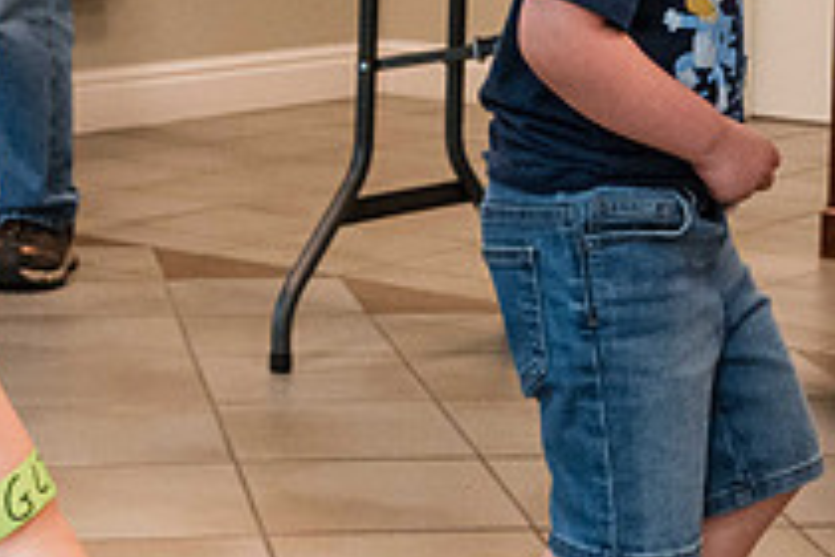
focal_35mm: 111
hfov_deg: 18.4
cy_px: -62
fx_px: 2574
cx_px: 400
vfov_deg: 12.1
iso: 6400
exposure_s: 1/250
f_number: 8
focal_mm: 35
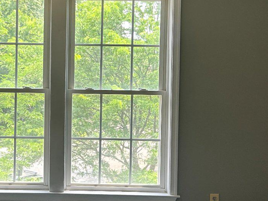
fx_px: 588
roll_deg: -1.4
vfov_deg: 19.4
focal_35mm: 76
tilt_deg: -3.6
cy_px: 87
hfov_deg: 25.3
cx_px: 58
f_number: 1.5
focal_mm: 5.7
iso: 40
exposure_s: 1/153
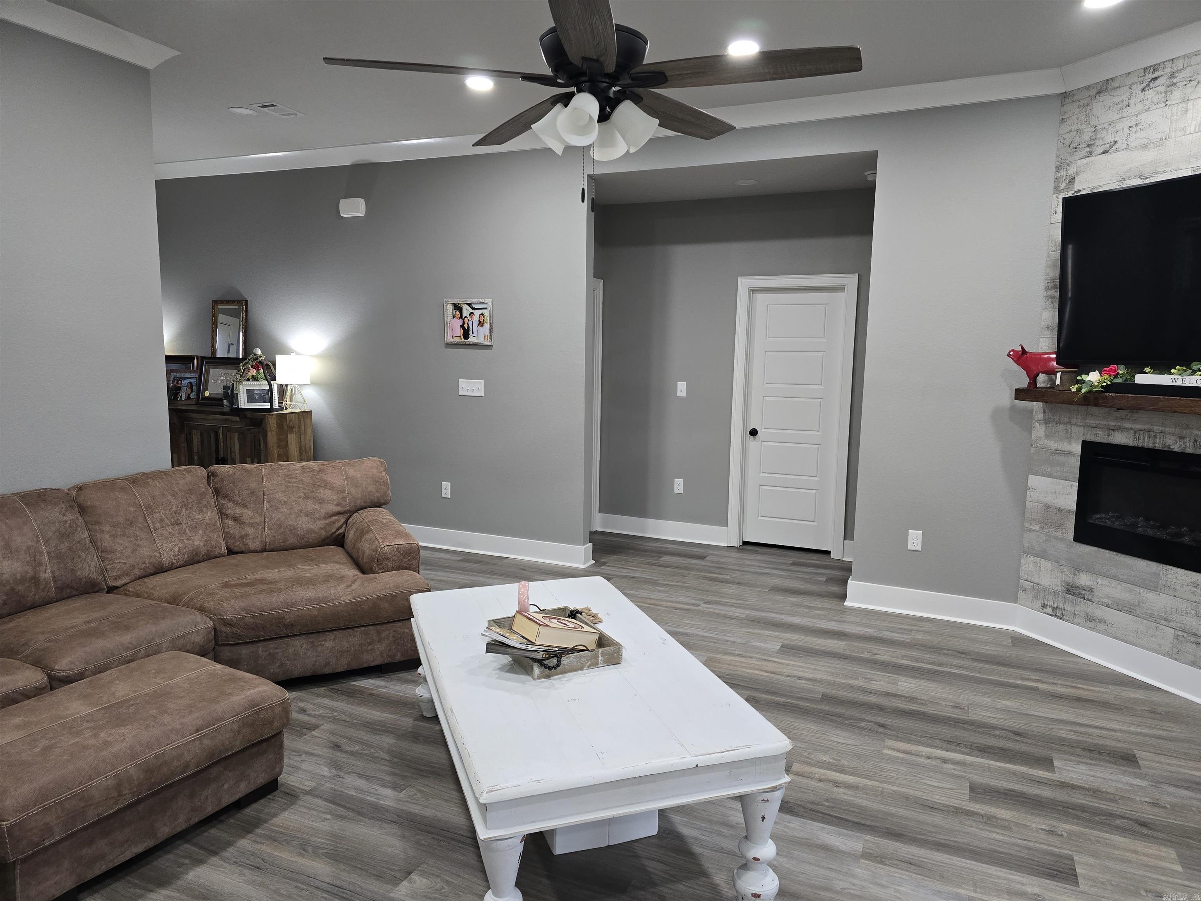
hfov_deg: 73.9
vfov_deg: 58.9
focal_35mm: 23
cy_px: 450
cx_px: 600
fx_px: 798
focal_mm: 6.3
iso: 400
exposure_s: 1/120
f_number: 1.7
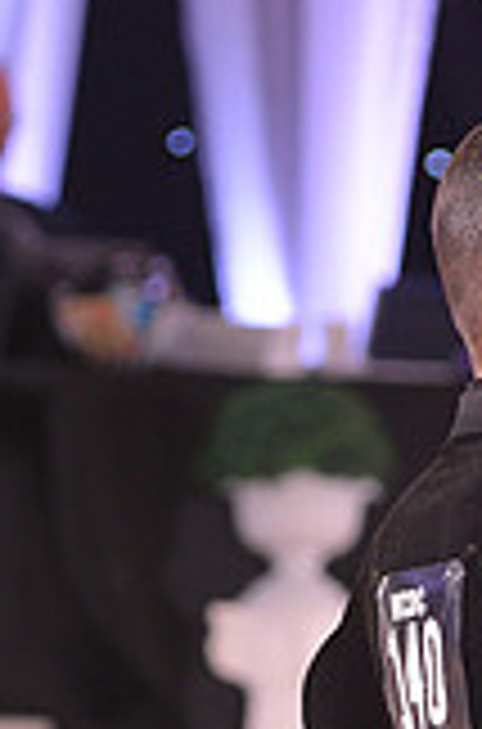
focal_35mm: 448
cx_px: 664
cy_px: 1094
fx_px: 9055
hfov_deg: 3.0
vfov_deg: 4.6
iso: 2000
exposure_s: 1/250
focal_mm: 125
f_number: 4
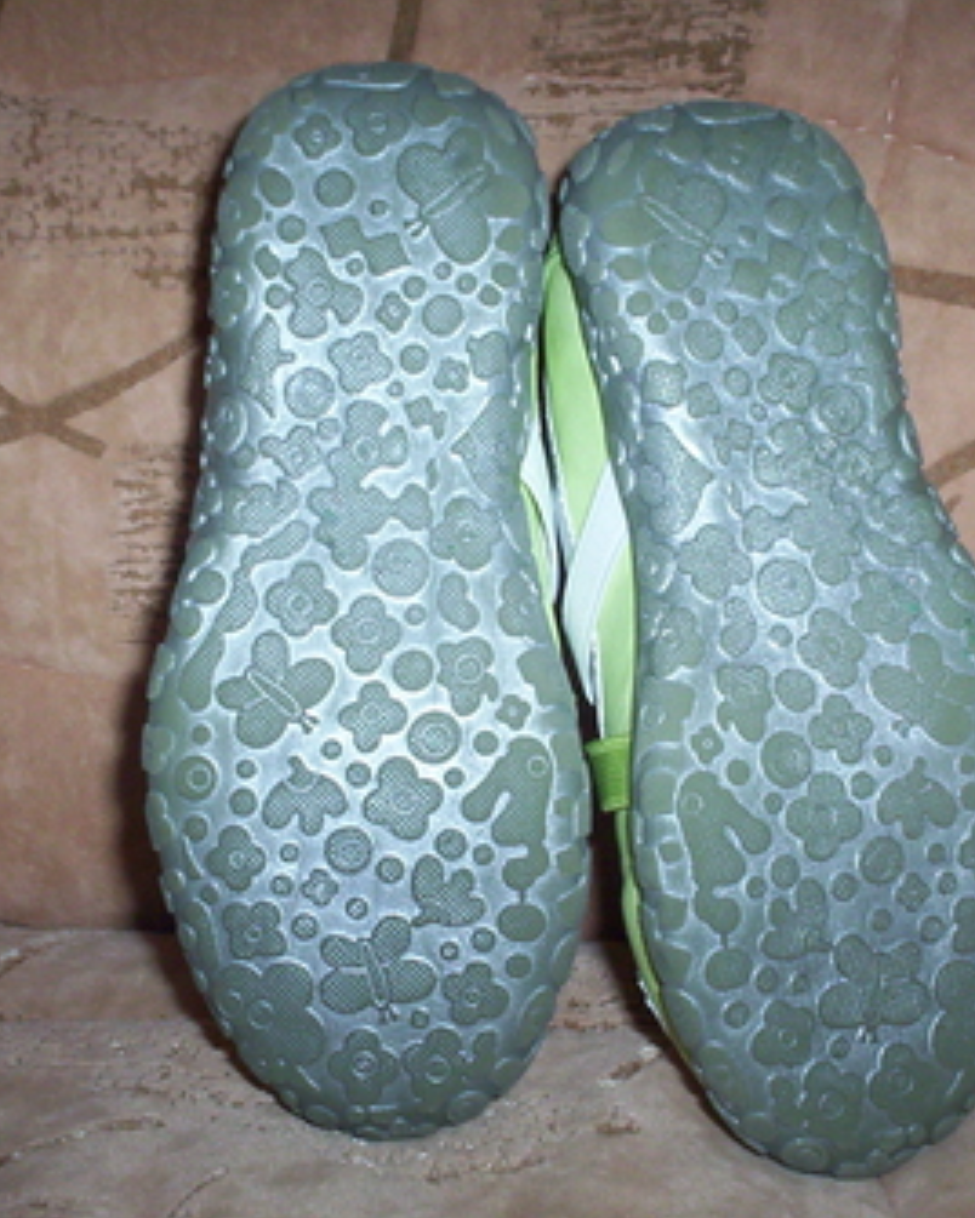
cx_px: 564
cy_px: 611
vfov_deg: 37.3
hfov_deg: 30.2
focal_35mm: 50
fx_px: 1804
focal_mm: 4.99
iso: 140
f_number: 4.5
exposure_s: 1/60
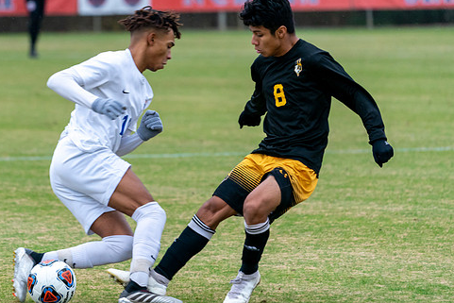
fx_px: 5651
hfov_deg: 4.6
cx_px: 151
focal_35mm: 448
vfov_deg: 3.1
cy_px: 108
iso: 2500
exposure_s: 1/800
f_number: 5.6
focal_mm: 306
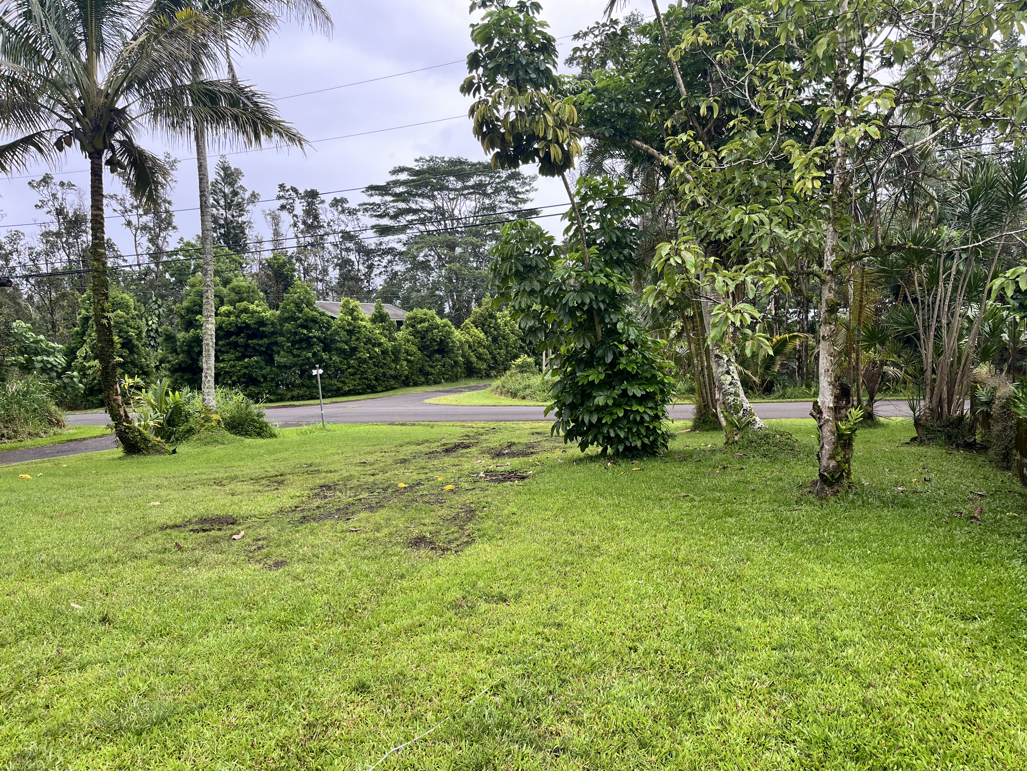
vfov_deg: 53.1
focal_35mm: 26
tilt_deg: -4.8
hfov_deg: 67.3
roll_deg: +0.5
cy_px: 386
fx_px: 771
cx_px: 514
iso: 50
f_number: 1.6
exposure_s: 1/592
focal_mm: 5.1
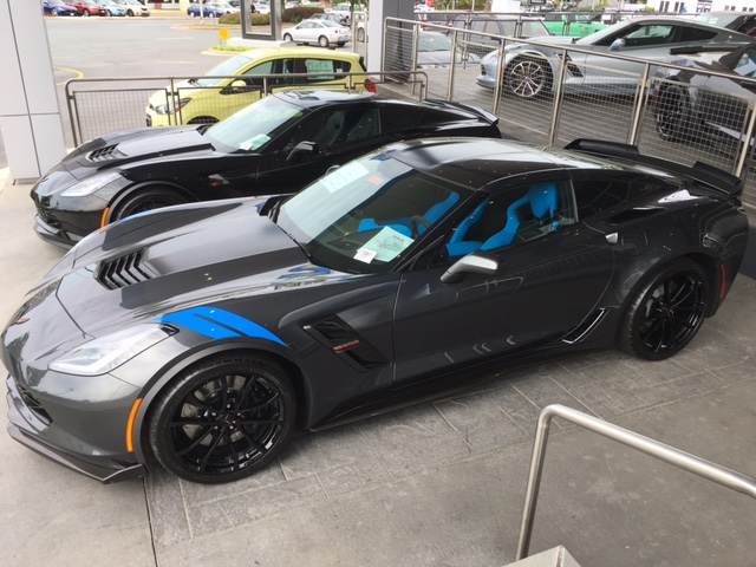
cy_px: 284
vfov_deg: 48.2
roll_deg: -1.7
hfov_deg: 61.7
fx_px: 633
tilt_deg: -23.5
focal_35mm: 29
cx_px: 378
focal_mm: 4.15
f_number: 2.2
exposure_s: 1/403
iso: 25
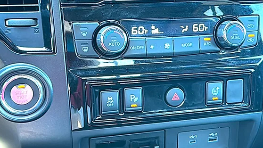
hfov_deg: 37.1
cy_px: 68
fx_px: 391
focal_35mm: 56
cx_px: 159
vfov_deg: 21.5
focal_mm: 6.86
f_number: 1.78
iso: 200
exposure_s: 1/40
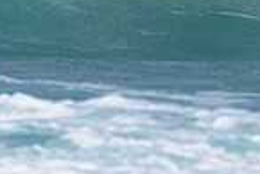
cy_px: -155
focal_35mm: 2455
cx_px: 193
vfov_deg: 0.6
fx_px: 17748
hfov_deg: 0.8
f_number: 5.6
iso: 72
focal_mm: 500
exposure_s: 1/2000
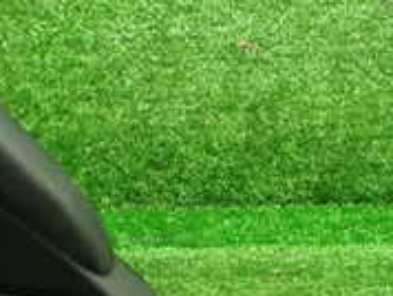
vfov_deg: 14.5
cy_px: 285
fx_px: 1148
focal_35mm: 101
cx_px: 194
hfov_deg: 19.4
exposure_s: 1/80
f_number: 2.3
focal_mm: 5.4
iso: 800
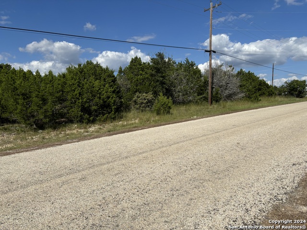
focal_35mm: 26
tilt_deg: -3.4
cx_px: 154
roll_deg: +0.8
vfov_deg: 53.1
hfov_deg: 67.3
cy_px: 115
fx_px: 231
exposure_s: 1/6329
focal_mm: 5.96
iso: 50
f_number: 1.6
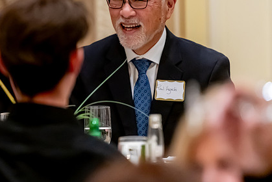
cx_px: 51
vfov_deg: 3.2
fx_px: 3206
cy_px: 59
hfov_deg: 4.9
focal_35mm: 424
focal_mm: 200
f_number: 2.8
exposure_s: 1/200
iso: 5000
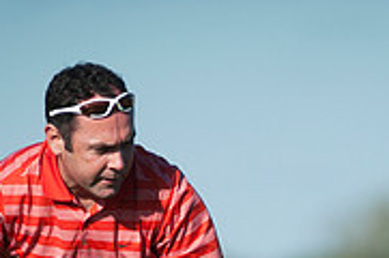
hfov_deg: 2.1
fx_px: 10376
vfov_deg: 1.4
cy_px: 411
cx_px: 269
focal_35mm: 962
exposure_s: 1/5000
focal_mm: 300
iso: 400
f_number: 4
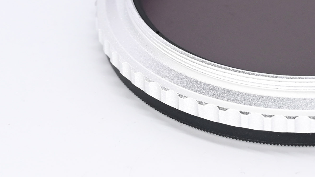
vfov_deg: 5.2
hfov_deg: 9.1
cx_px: 333
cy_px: 5
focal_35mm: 234
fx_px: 1954
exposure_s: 1/200
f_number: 9
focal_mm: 50
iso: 500
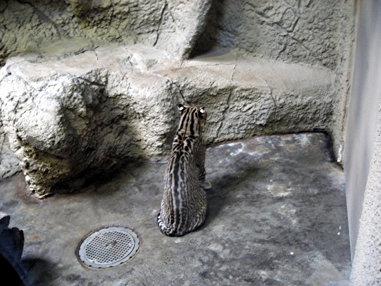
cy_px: 143
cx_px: 190
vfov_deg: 37.7
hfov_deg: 49.0
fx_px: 418
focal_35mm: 38
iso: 299
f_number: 3.2
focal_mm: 6.3
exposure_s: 1/4
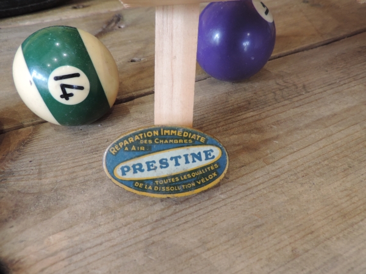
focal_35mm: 24
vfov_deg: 56.8
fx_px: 254
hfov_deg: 71.6
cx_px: 183
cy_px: 137
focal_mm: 4.3
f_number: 3
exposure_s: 1/30
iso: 400
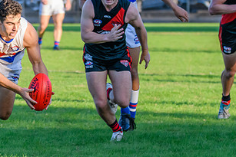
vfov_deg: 3.2
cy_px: 115
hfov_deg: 4.8
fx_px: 2827
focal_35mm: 431
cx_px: 133
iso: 2000
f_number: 5
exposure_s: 1/2000
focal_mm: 150
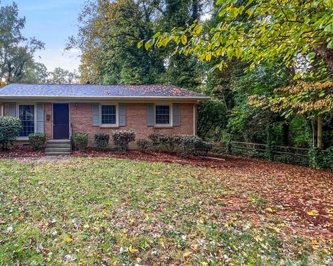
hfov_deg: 73.5
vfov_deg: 65.5
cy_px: 127
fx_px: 207
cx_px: 94
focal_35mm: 21
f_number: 2.4
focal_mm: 1.54
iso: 125
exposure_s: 1/121
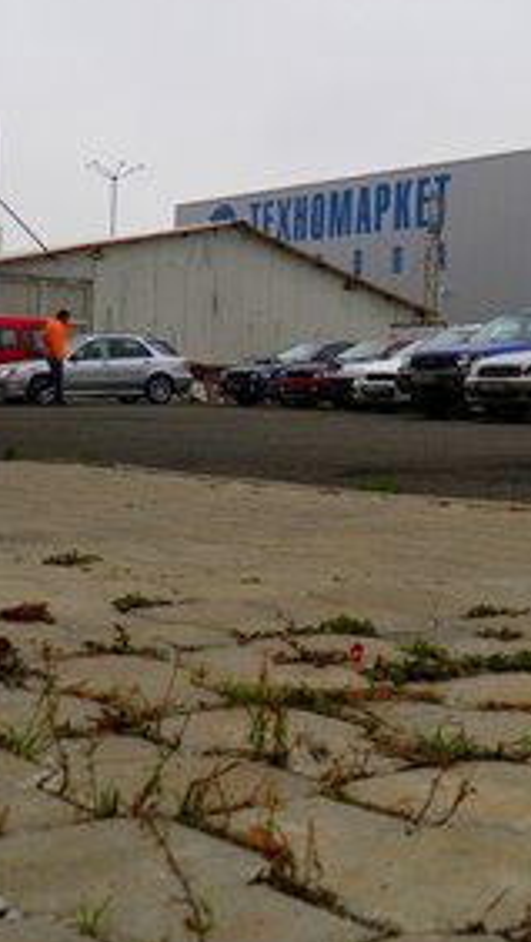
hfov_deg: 22.0
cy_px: 451
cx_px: 424
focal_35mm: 54
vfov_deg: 38.5
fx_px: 1349
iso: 50
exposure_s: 1/30
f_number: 3.1
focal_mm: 6.3
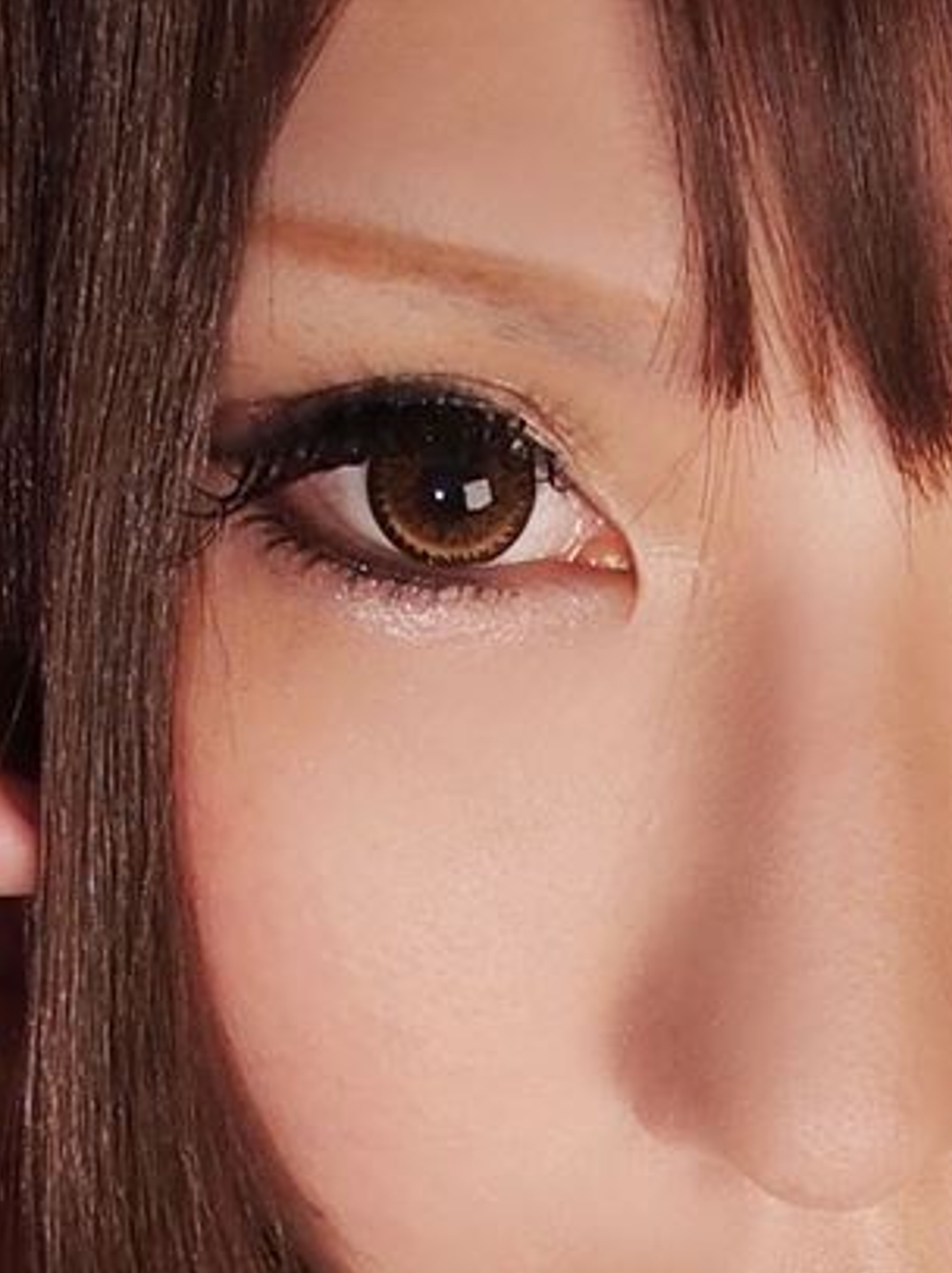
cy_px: 2029
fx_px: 7819
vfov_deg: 9.0
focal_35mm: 213
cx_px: 861
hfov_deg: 7.0
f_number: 5.6
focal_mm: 18
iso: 400
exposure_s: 1/60
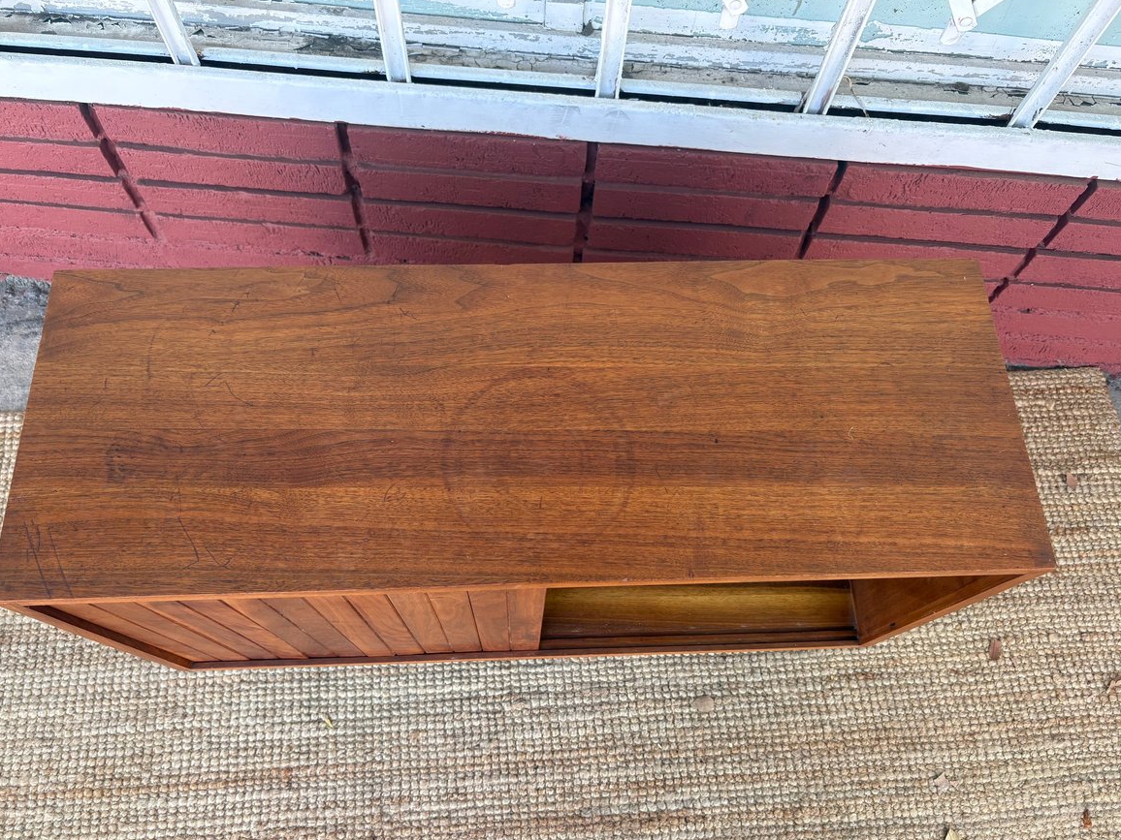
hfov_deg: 65.3
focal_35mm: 27
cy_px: 426
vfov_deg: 51.4
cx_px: 556
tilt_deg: -66.0
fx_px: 874
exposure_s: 1/128
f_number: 1.6
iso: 50
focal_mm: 5.96
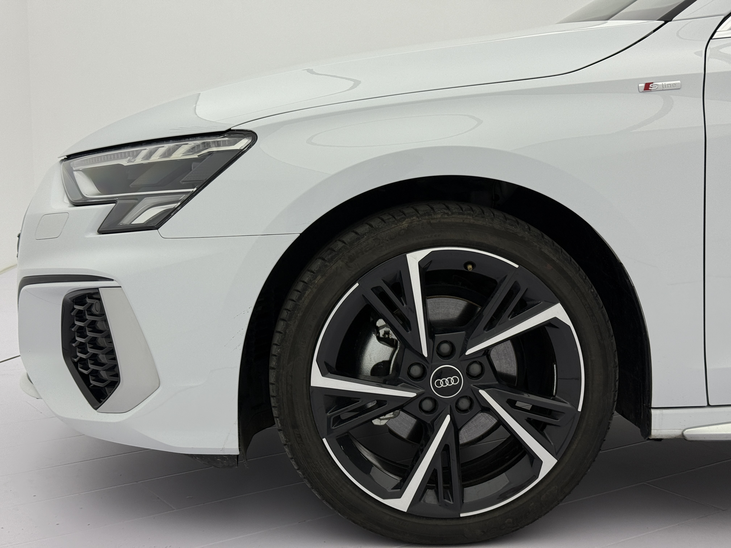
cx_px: 366
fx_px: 1014
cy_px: 274
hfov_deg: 39.7
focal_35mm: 48
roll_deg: -0.5
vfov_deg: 30.3
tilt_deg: -7.9
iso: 64
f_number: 1.78
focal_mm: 6.76
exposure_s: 1/460
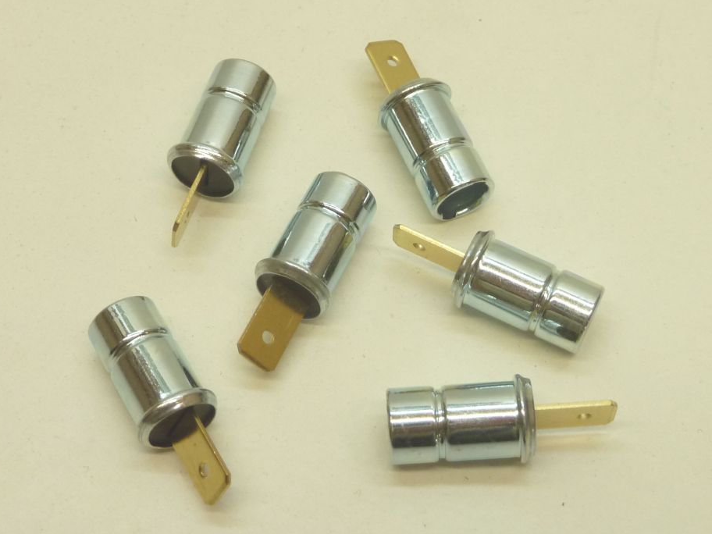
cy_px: 271
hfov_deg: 42.1
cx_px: 353
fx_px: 926
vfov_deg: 32.2
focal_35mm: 45
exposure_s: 1/30
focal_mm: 7.3
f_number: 3.7
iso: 200
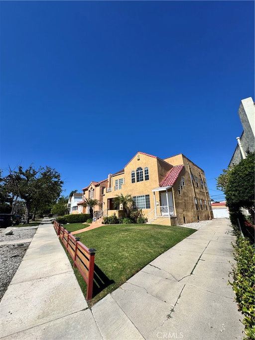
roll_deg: +1.0
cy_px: 170
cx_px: 128
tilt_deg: +17.9
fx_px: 138
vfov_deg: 102.1
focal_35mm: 14
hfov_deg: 85.7
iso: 50
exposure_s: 1/2494
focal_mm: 2.22
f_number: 2.2
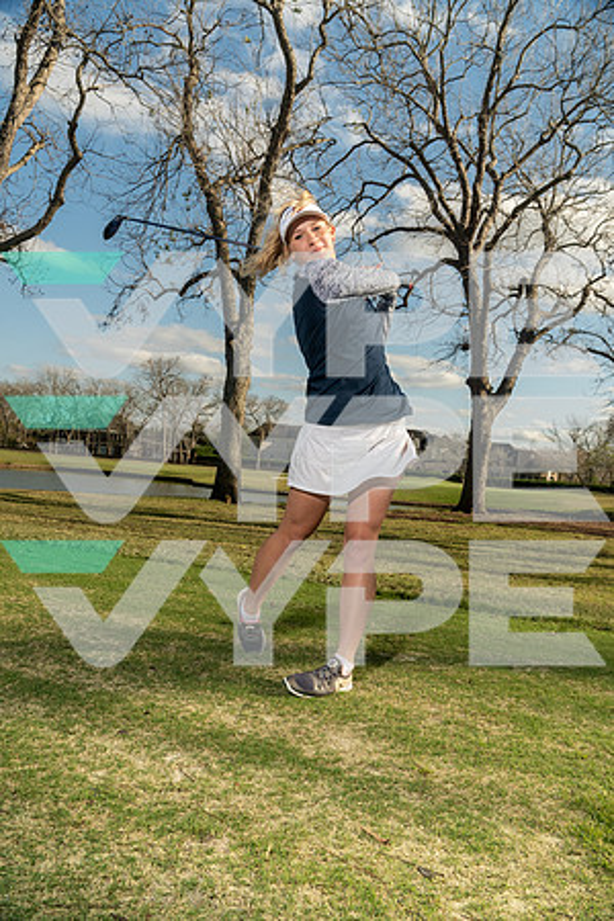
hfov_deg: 45.0
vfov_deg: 63.7
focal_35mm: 29
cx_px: 307
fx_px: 742
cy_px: 460
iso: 500
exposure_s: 1/200
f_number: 8
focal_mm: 29
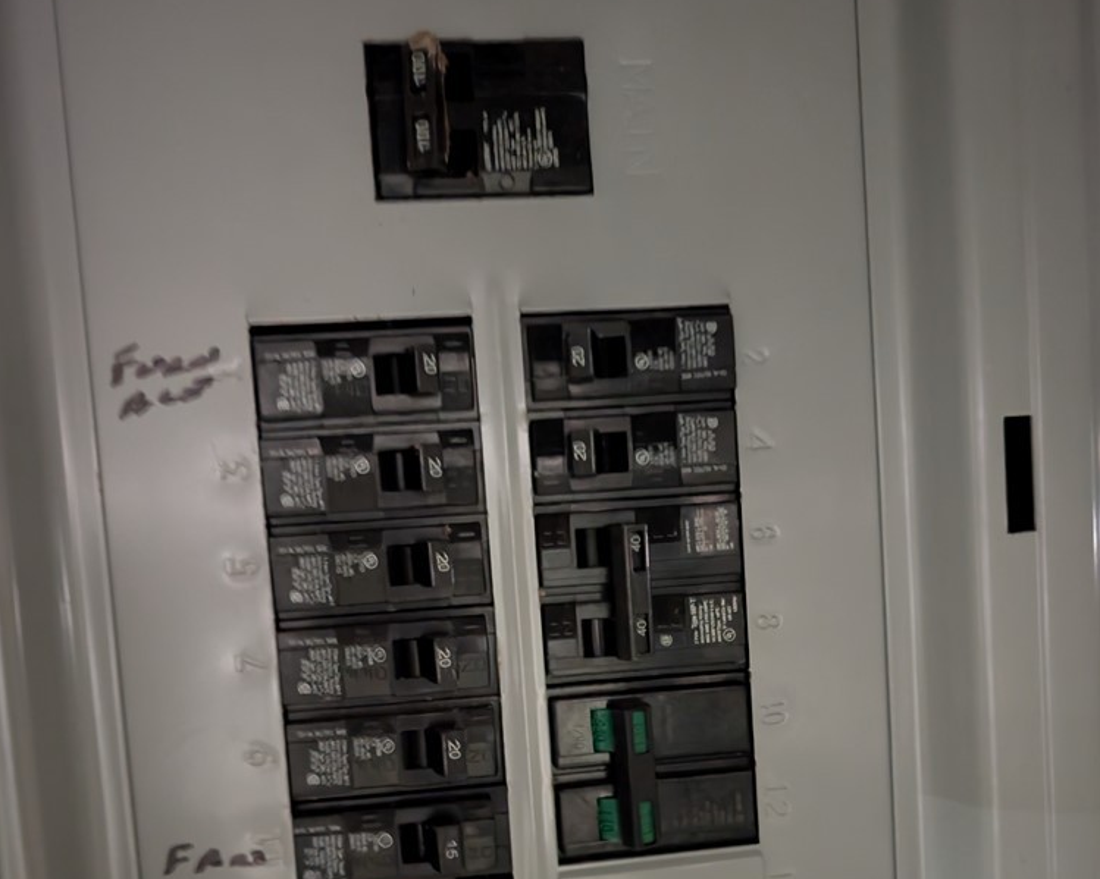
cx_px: 538
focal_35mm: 32
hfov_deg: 55.7
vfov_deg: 44.9
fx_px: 1042
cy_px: 611
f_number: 1.68
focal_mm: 6.9
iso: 5614
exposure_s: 1/2.87
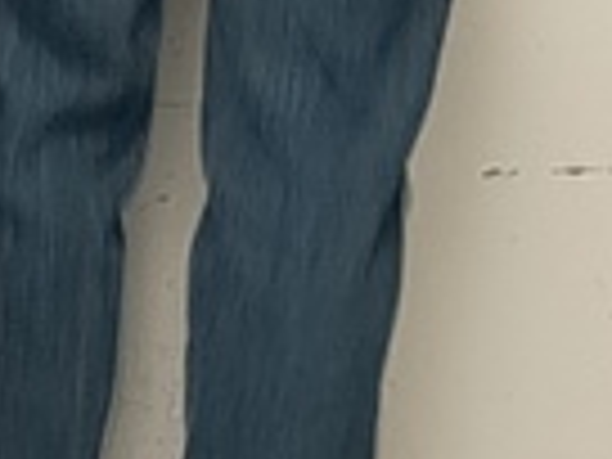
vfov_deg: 3.7
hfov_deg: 5.0
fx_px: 6807
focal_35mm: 385
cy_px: -1192
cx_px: -783
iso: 337
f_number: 1.7
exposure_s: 1/40
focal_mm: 5.24
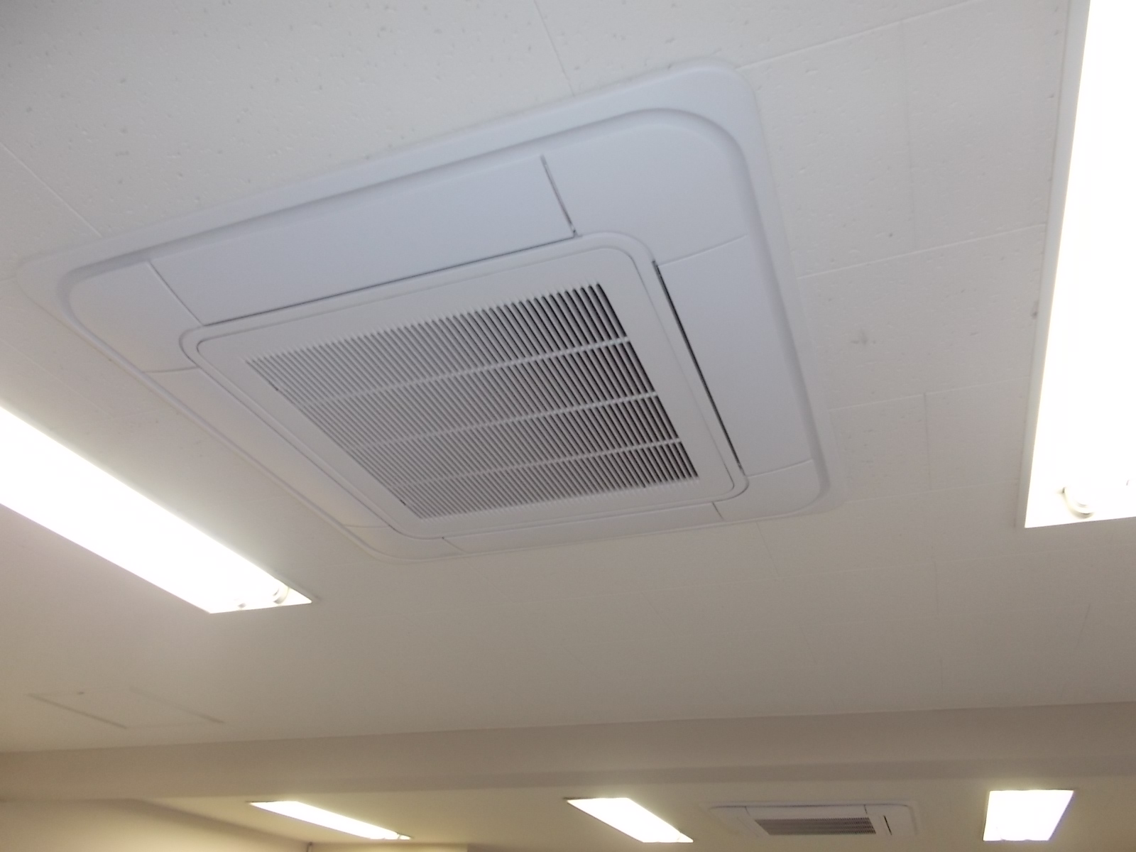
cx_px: 568
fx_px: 853
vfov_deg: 53.1
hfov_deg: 67.3
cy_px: 426
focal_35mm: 26
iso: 200
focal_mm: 4.6
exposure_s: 1/25
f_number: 3.2
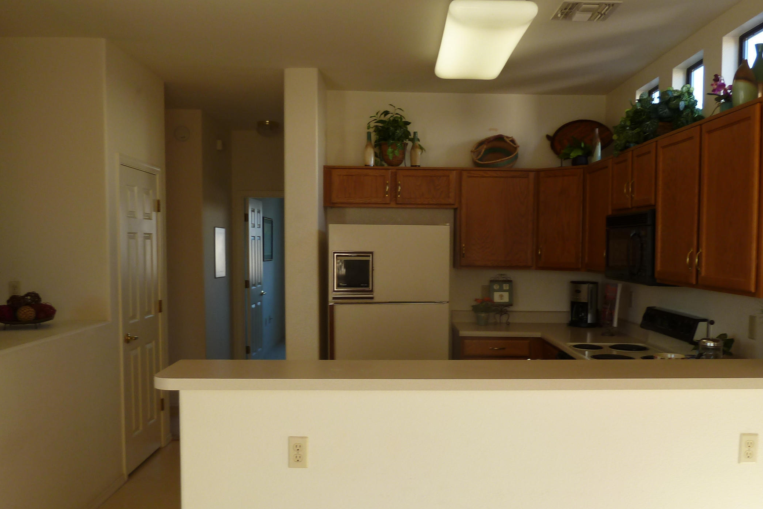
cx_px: 416
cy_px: 299
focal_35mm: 32
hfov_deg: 58.6
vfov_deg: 41.0
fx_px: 678
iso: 80
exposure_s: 1/40
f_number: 3.3
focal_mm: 4.1
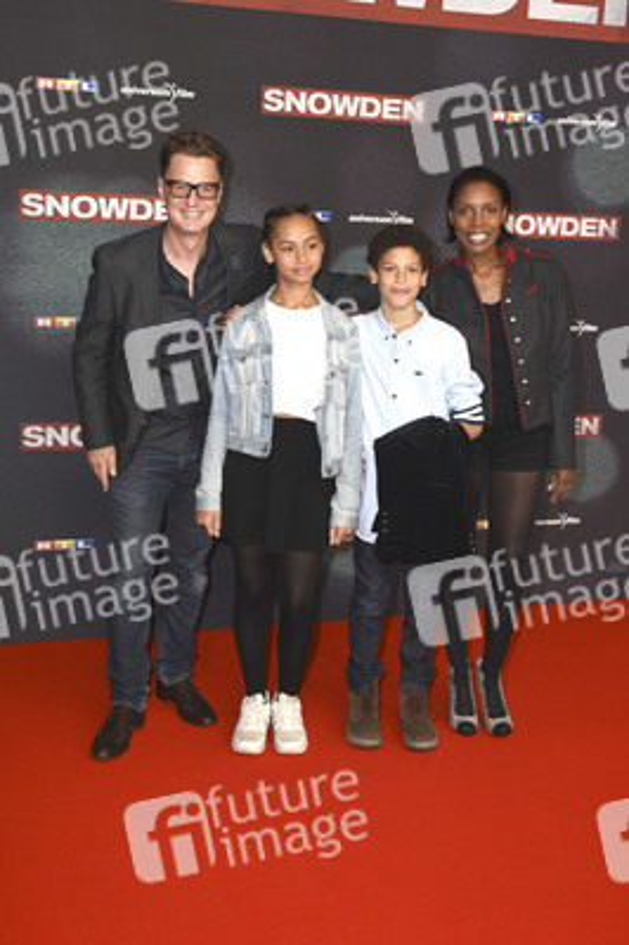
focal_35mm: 36
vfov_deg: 53.2
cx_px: 314
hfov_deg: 36.8
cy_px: 472
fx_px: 945
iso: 400
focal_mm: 24
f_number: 5.6
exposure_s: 1/200
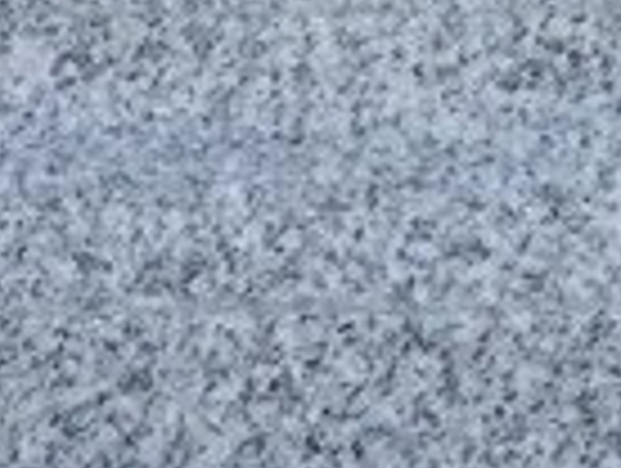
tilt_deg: -20.0
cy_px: 1496
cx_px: -284
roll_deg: +0.3
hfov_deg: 9.5
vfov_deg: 6.6
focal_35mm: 202
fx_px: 3630
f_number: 2.4
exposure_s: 1/241
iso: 25
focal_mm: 3.3
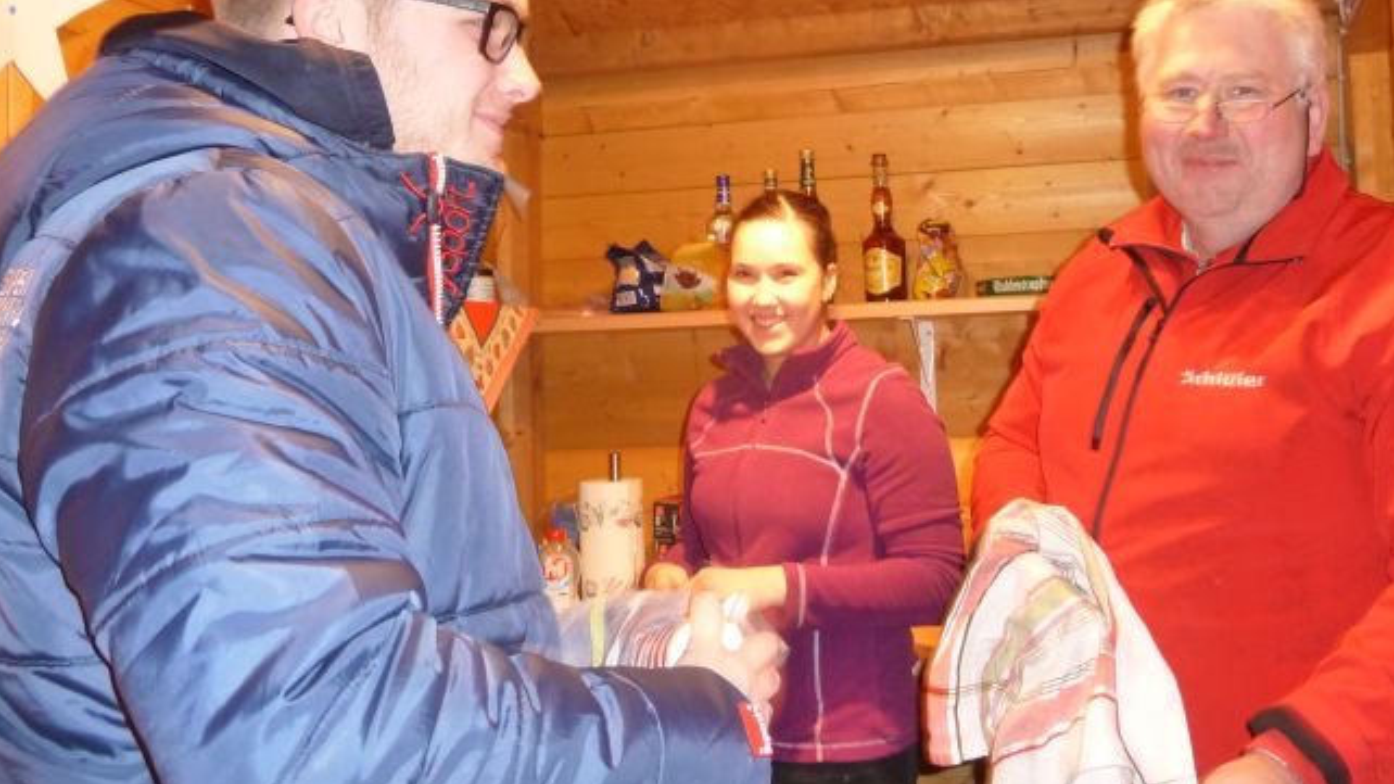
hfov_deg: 52.5
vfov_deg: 31.0
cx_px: 816
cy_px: 267
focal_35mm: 38
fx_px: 1404
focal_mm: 4.7
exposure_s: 1/30
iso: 320
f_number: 3.3
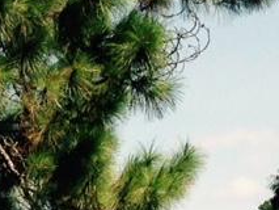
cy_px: 551
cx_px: -475
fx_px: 1597
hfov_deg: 8.7
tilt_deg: -6.2
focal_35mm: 198
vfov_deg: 7.0
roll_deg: -1.0
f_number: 2.4
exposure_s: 1/1323
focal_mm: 4.12
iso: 50
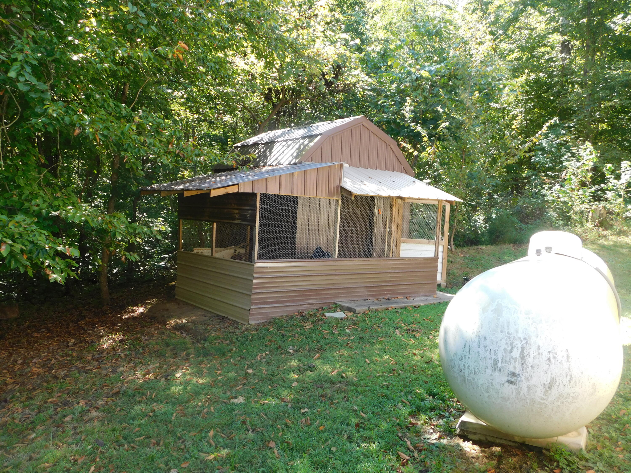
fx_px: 547
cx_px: 316
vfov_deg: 46.8
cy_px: 236
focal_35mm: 30
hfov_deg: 60.0
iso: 125
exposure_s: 1/100
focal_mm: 5.3
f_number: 3.2
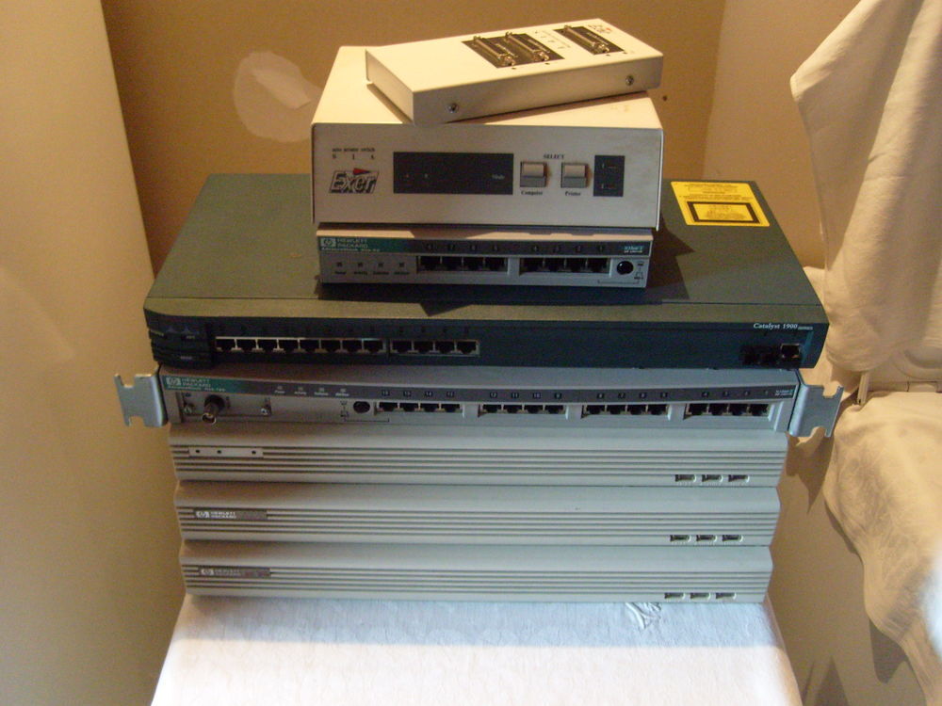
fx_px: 952
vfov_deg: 40.7
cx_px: 471
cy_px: 353
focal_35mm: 35
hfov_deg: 52.6
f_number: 2.8
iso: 400
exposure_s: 1/8
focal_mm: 5.8
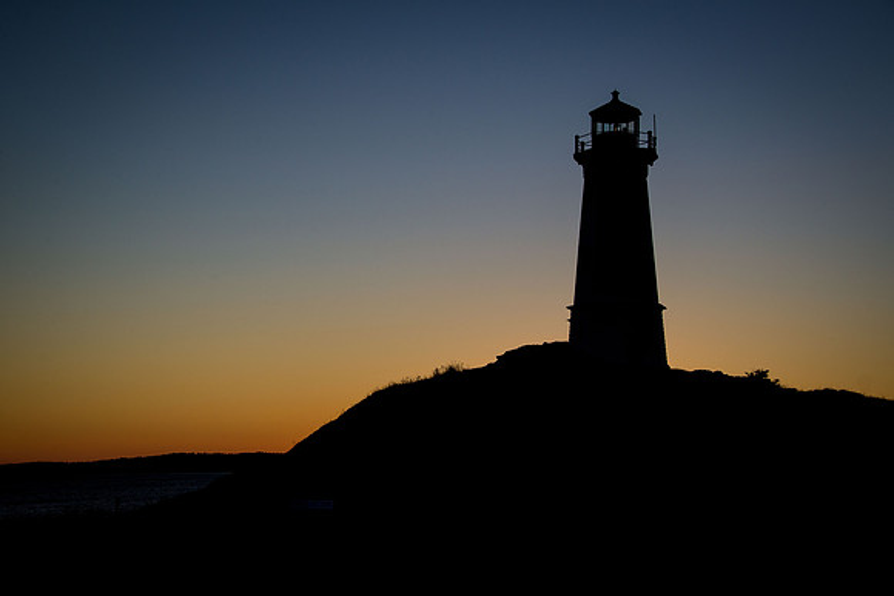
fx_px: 1540
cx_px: 447
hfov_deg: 32.4
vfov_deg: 21.9
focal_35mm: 62
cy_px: 298
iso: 400
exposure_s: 1/500
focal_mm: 62
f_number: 9
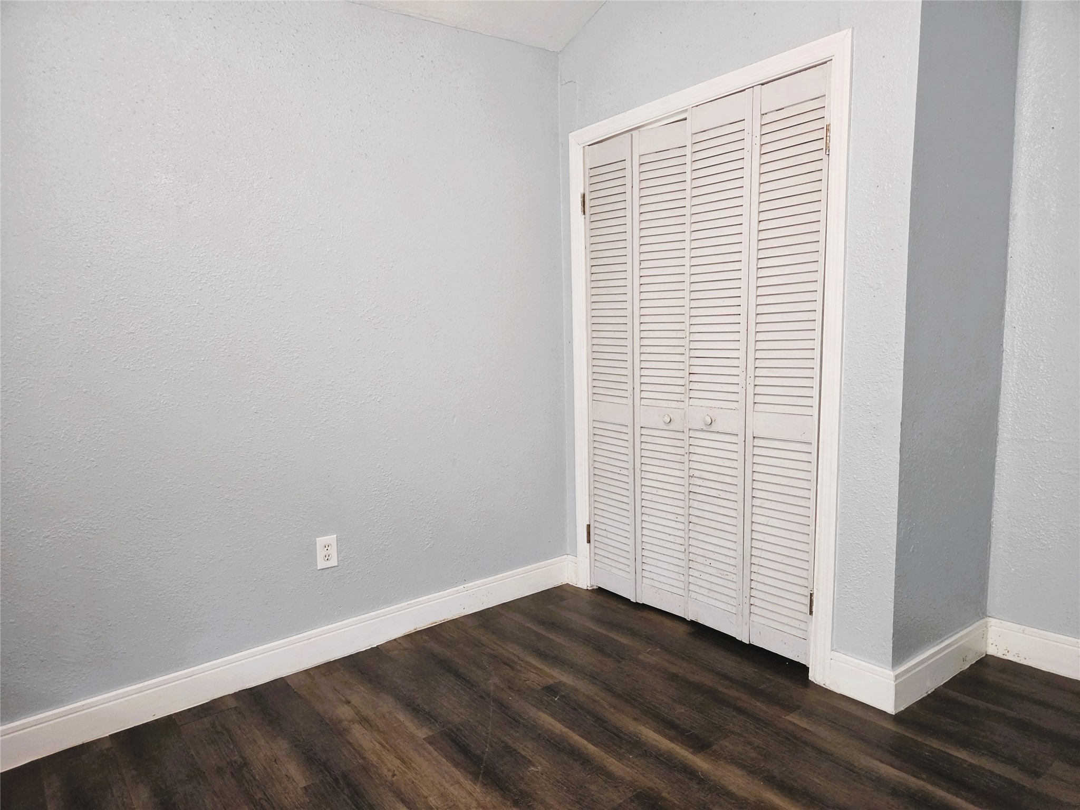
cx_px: 540
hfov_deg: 73.9
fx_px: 718
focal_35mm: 23
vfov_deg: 58.9
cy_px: 405
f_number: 1.8
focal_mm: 5.4
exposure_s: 1/100
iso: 400
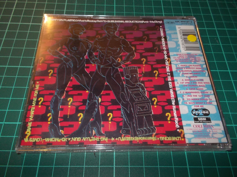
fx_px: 199
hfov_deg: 61.7
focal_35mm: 29
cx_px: 118
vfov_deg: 48.2
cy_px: 88
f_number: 3.3
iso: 200
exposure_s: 1/30
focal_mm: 4.1
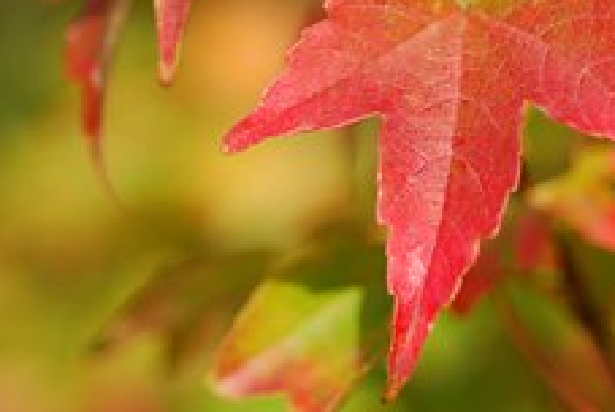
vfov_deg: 6.8
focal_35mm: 203
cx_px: 233
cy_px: 31
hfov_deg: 10.1
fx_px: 3472
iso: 250
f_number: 3.3
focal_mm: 60
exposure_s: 1/1250
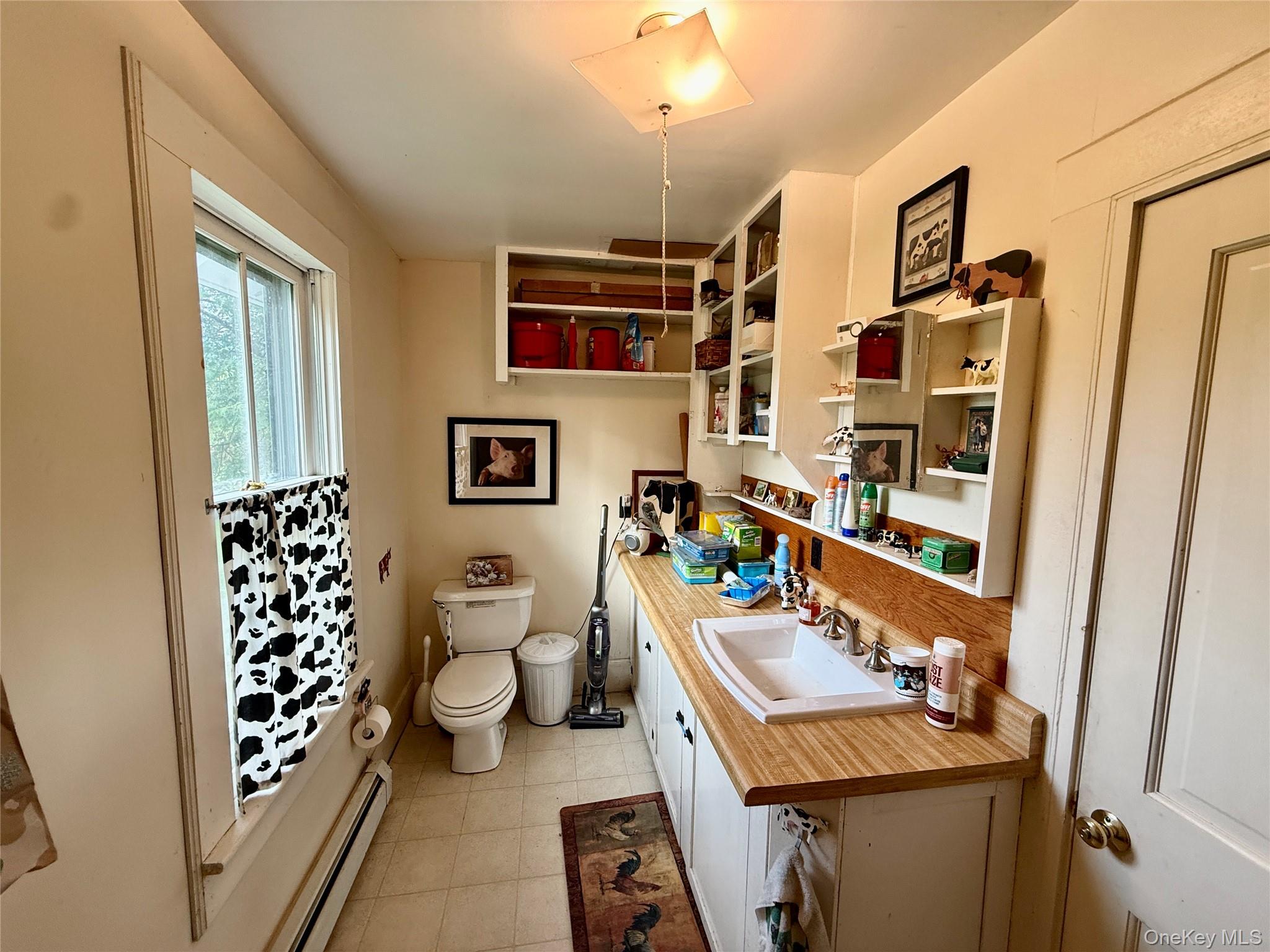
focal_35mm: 14
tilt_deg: -4.9
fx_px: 514
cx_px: 635
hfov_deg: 102.1
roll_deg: -0.6
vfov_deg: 85.7
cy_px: 476
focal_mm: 2.22
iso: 160
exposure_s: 1/60
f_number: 2.2
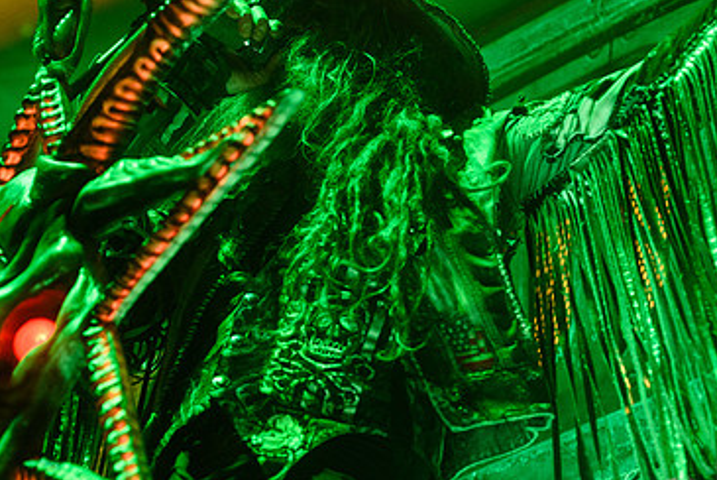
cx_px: 379
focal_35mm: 127
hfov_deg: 16.1
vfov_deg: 10.8
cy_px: 123
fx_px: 2531
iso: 3200
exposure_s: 1/500
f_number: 4
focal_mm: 80
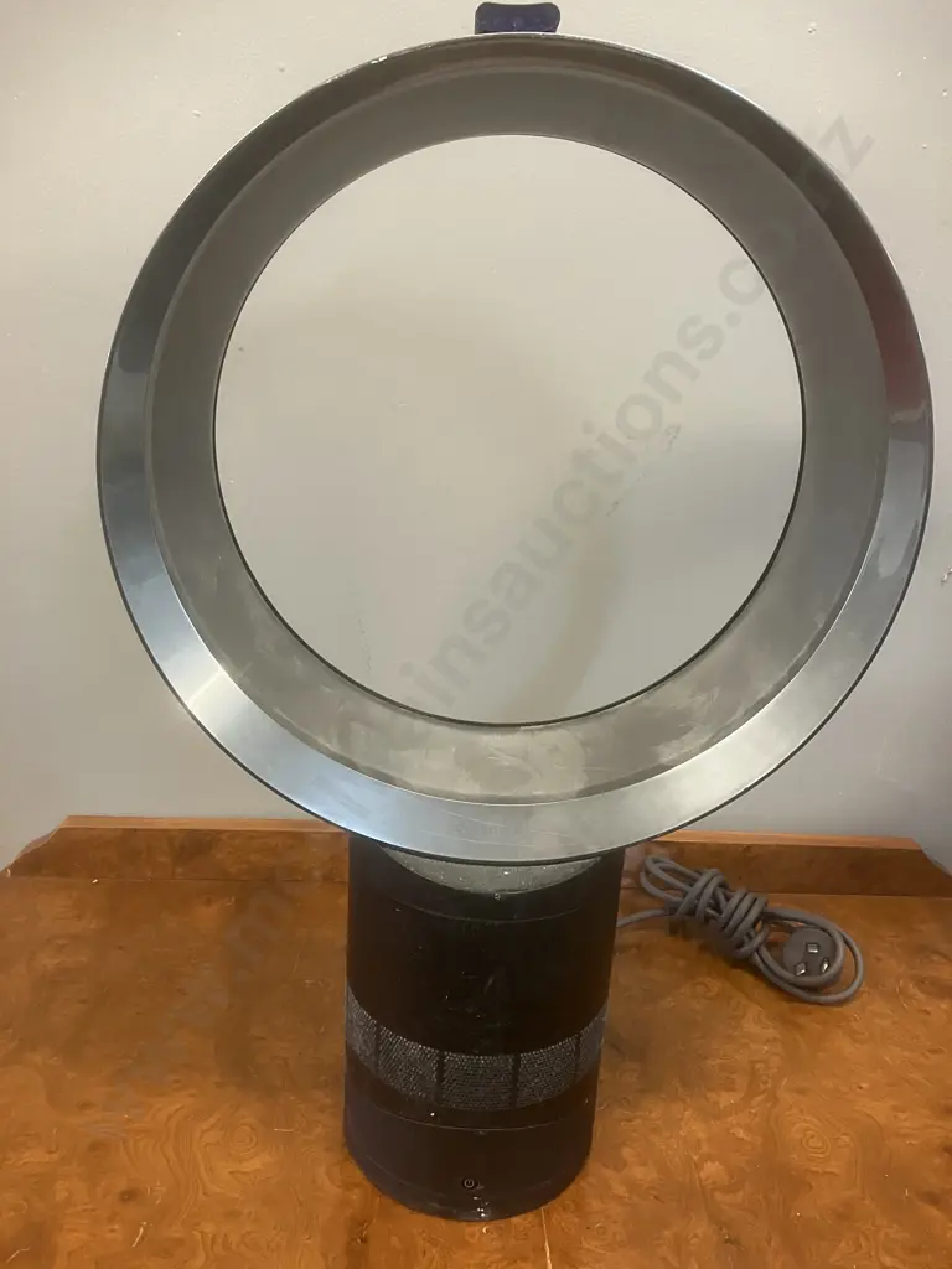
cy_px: 634
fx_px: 1027
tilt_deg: -17.0
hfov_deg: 49.7
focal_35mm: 28
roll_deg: -4.0
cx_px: 476
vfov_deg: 63.4
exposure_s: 1/50
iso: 320
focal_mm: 3.99
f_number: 1.8
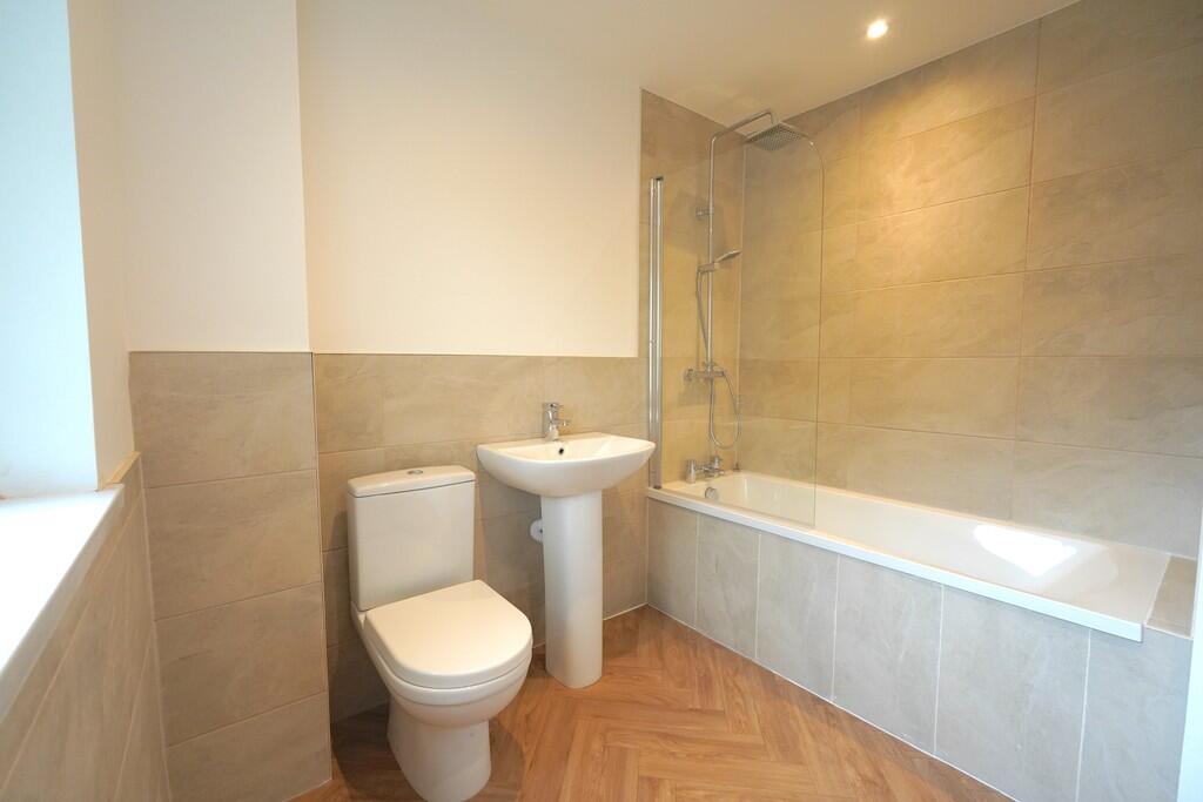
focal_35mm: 15
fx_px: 501
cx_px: 602
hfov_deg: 100.4
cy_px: 401
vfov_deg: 77.3
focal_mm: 10
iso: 800
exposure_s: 1/160
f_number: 4
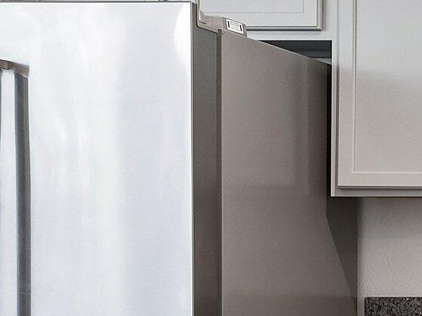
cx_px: 728
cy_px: 238
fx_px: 865
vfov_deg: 20.5
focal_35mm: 71
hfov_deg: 20.6
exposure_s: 1/15
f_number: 8
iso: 2500
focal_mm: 20
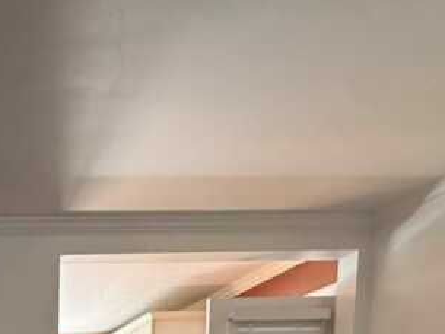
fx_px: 604
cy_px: 534
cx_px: -89
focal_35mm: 47
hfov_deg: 33.1
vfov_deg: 23.2
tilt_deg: -7.2
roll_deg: +0.2
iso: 320
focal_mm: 2.22
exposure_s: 1/120
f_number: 2.2
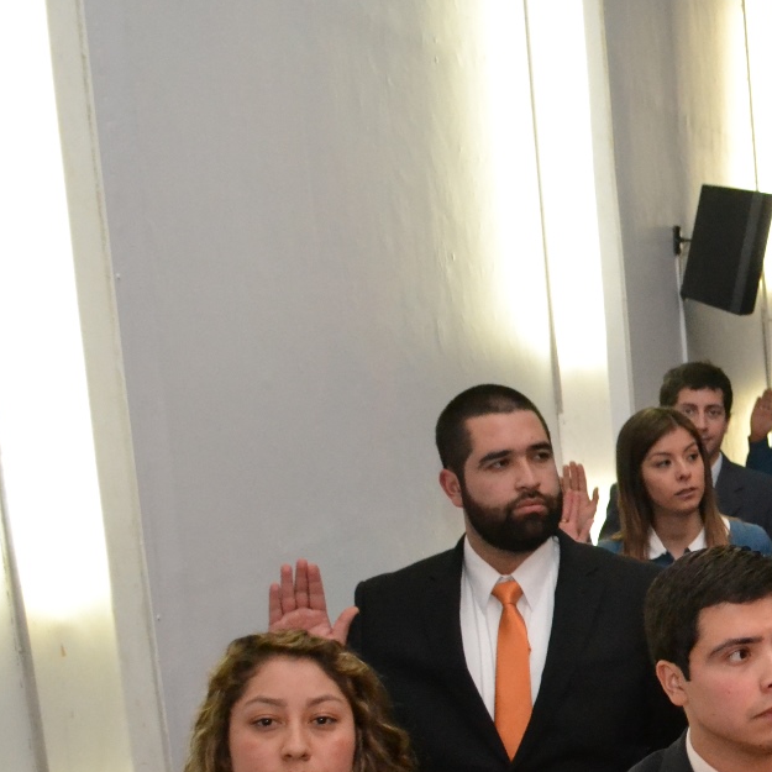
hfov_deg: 20.2
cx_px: 988
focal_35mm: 79
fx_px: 1993
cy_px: 600
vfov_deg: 21.7
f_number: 4
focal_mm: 24
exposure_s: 1/60
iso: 3200
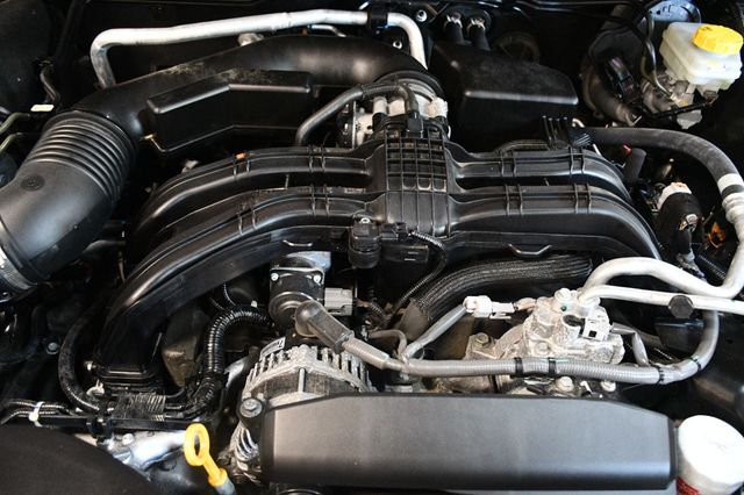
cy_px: 248
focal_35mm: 30
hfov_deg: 62.0
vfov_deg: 43.6
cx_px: 372
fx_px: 620
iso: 4500
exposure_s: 1/60
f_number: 3.5
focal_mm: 20
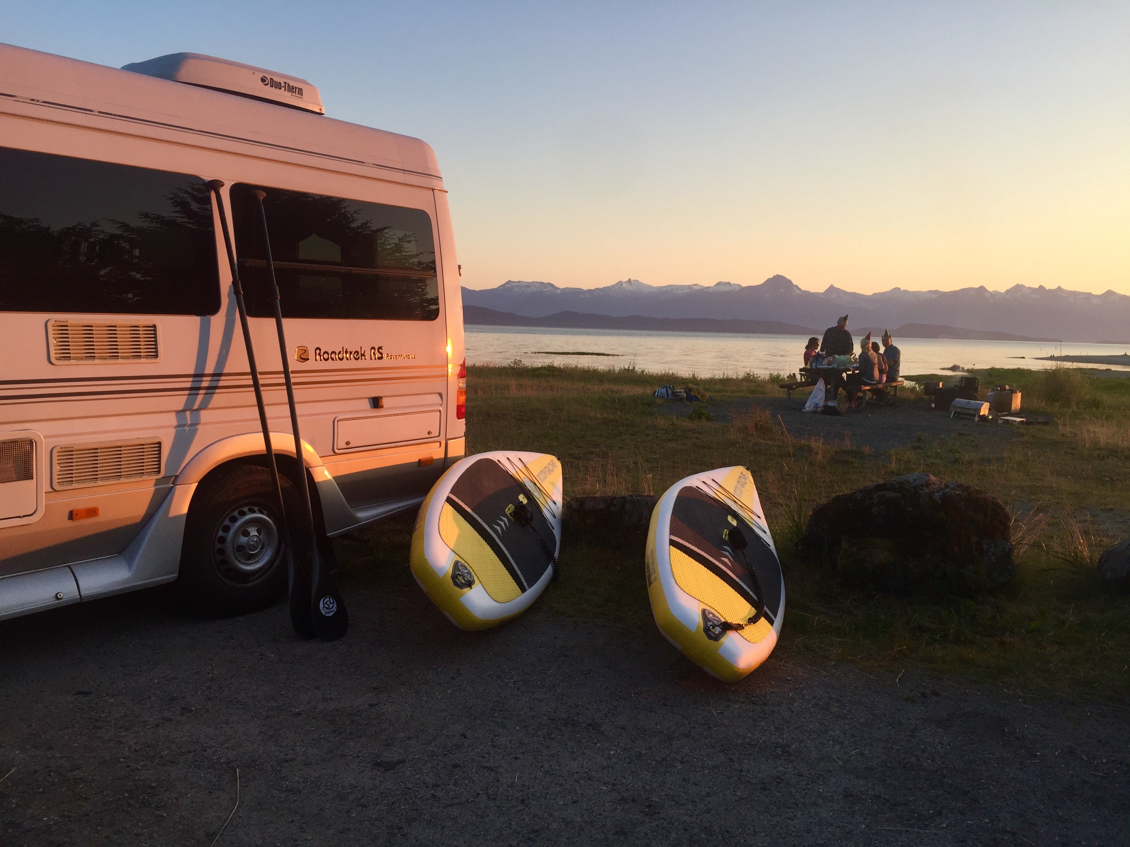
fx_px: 947
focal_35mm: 29
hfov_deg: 61.7
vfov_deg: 48.2
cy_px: 424
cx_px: 565
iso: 32
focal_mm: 4.15
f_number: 2.2
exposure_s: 1/293
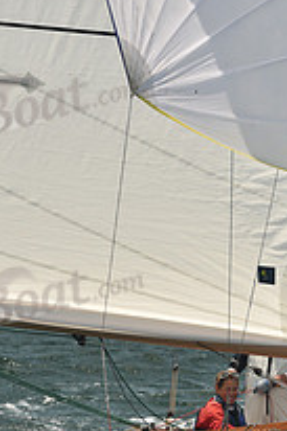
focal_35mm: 242
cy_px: 390
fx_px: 2899
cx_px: 253
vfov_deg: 8.5
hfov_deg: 5.7
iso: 250
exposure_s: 1/640
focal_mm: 86
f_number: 6.3
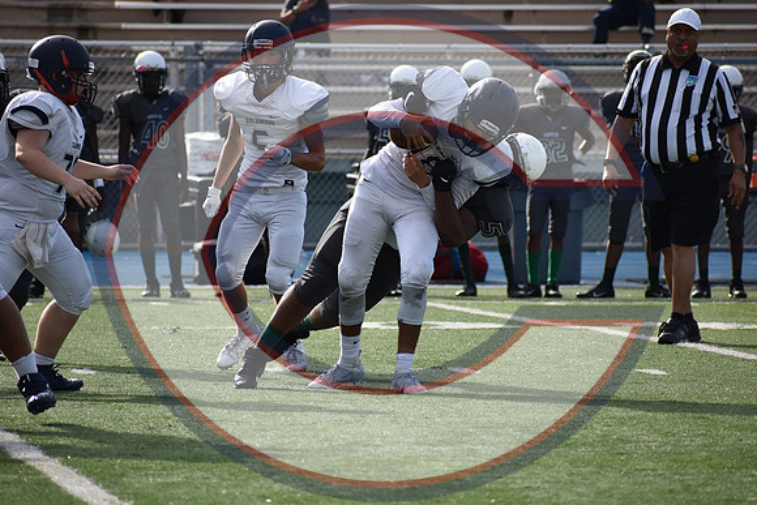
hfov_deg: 6.0
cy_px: 252
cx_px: 378
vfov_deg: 4.0
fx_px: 7256
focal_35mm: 345
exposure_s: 1/1250
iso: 400
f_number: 5.6
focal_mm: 230
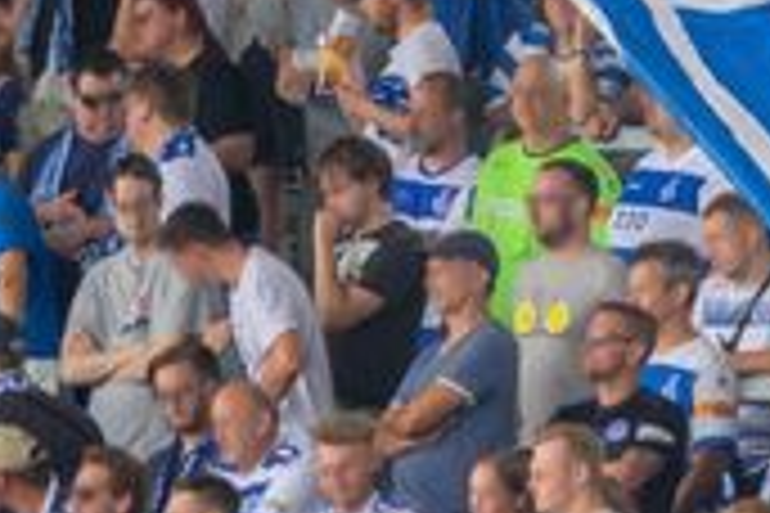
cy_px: 36
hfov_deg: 1.7
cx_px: 1112
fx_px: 26456
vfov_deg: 1.1
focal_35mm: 1237
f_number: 4
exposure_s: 1/1000
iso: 800
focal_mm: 135.89
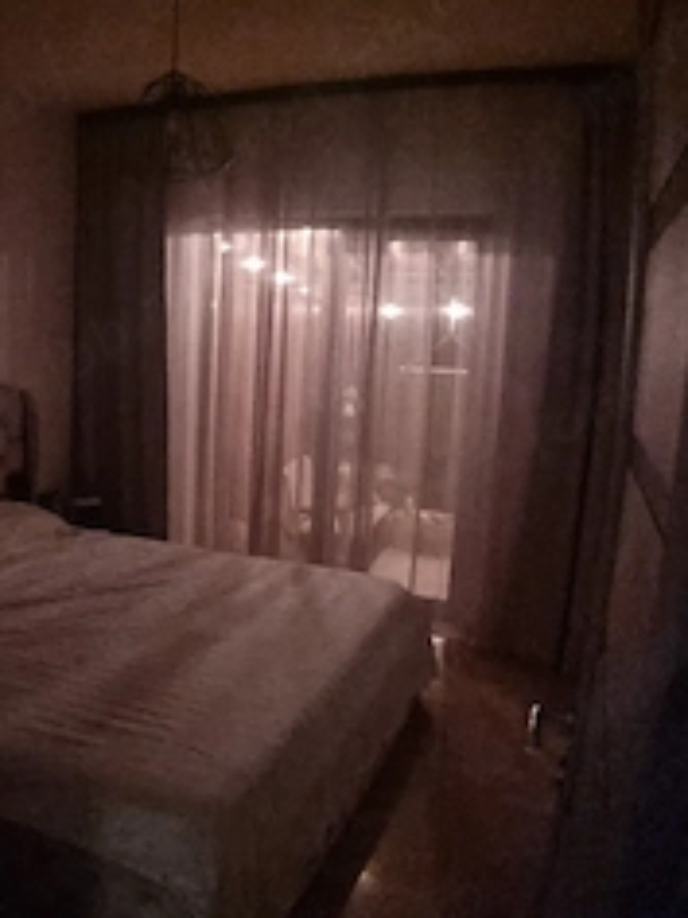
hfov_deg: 57.5
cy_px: 412
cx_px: 159
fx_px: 583
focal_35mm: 22
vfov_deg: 76.2
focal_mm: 2.2
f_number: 2.2
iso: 2500
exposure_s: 1/10
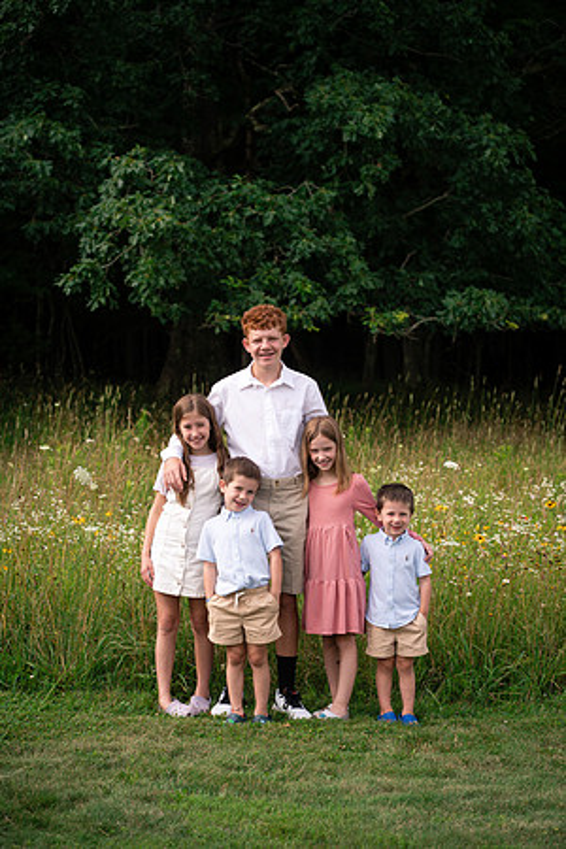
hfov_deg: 16.1
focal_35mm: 85
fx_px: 2004
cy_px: 424
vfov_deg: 23.9
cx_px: 283
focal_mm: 85
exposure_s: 1/1000
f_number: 4.5
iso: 200
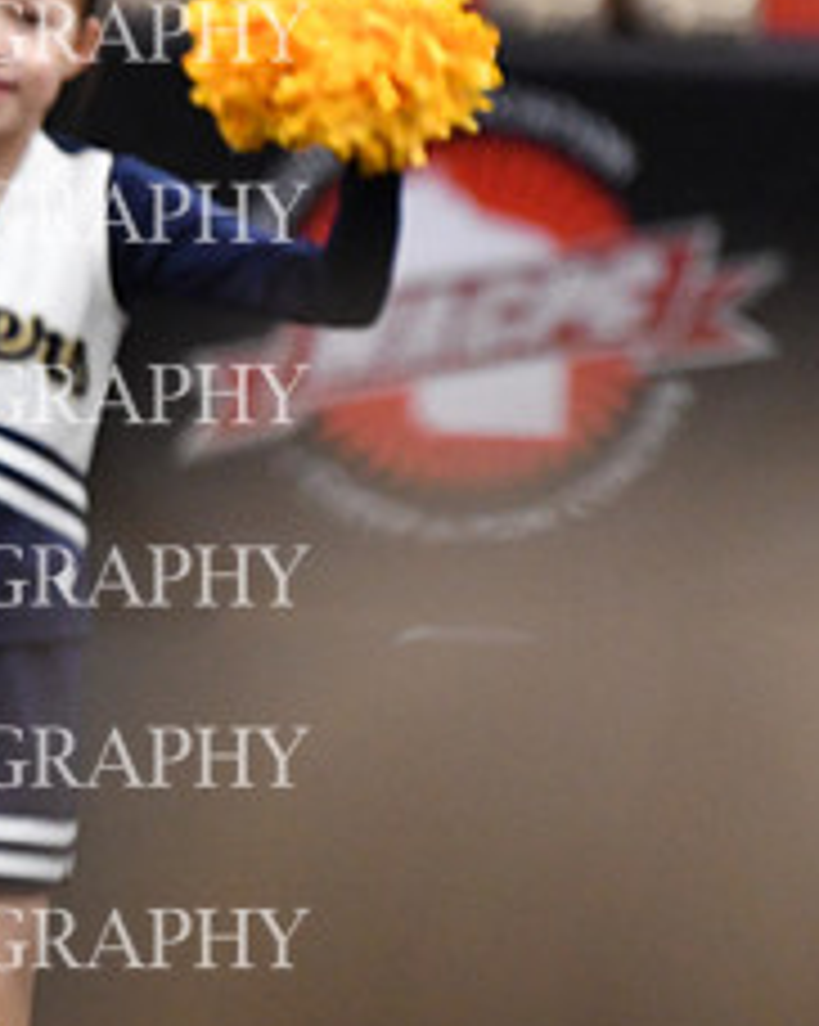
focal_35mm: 717
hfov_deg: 2.2
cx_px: -342
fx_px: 21754
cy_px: 304
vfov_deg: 2.7
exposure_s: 1/800
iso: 5000
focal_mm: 200
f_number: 2.8
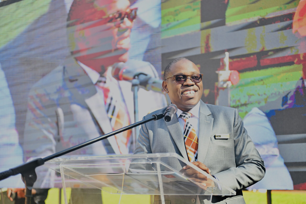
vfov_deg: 24.6
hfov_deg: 36.2
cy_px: 102
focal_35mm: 55
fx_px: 467
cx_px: 153
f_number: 2.8
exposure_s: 1/2000
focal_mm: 55
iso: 1250
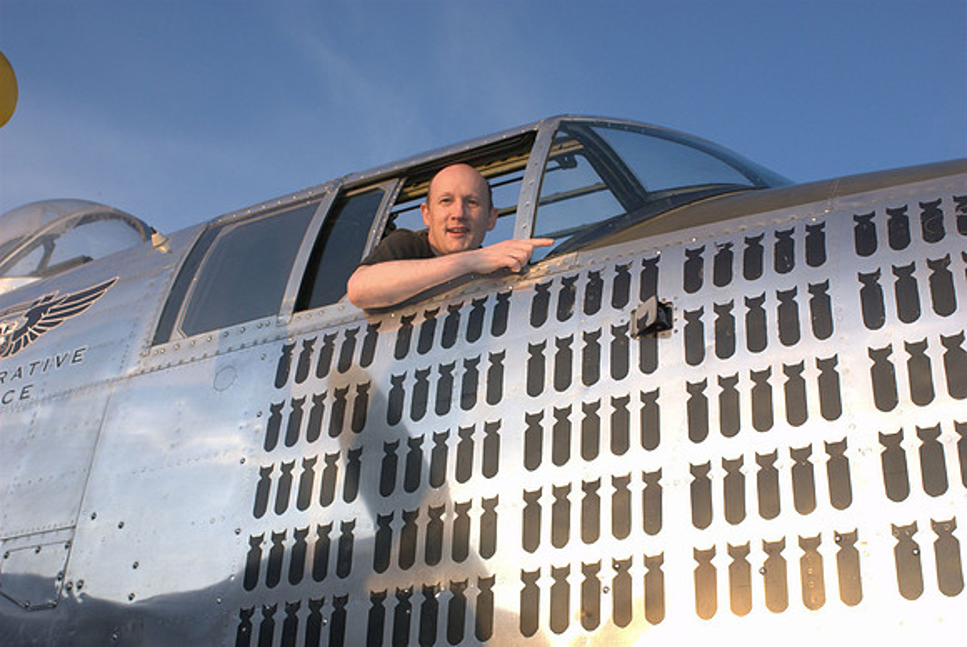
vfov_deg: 32.0
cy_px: 324
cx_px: 484
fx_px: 1129
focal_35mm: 42
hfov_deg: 46.4
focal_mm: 28
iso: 320
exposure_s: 1/160
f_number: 8
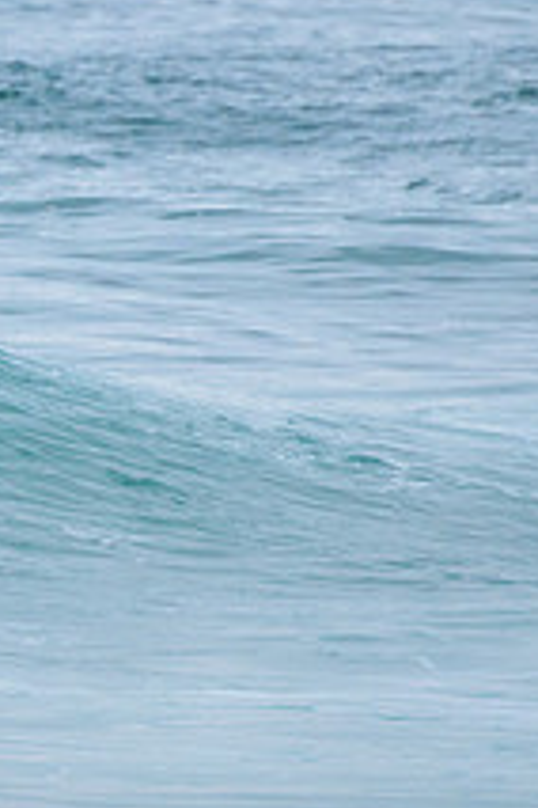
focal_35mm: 1670
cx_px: -589
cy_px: 361
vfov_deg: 1.2
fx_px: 37433
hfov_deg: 0.8
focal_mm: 500
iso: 1600
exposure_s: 1/2000
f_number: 5.6
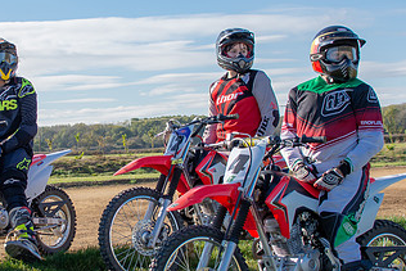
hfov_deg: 20.8
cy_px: 107
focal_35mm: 97
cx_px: 95
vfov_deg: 14.1
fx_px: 1094
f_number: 5.6
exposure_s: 1/500
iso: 200
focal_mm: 31
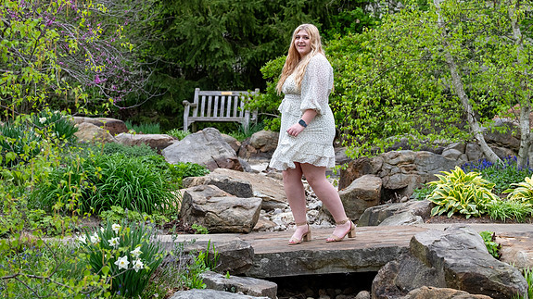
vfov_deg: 13.0
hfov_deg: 22.9
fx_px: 1314
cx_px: 265
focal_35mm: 93
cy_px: 125
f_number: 4
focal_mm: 58.7
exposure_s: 1/400
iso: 250
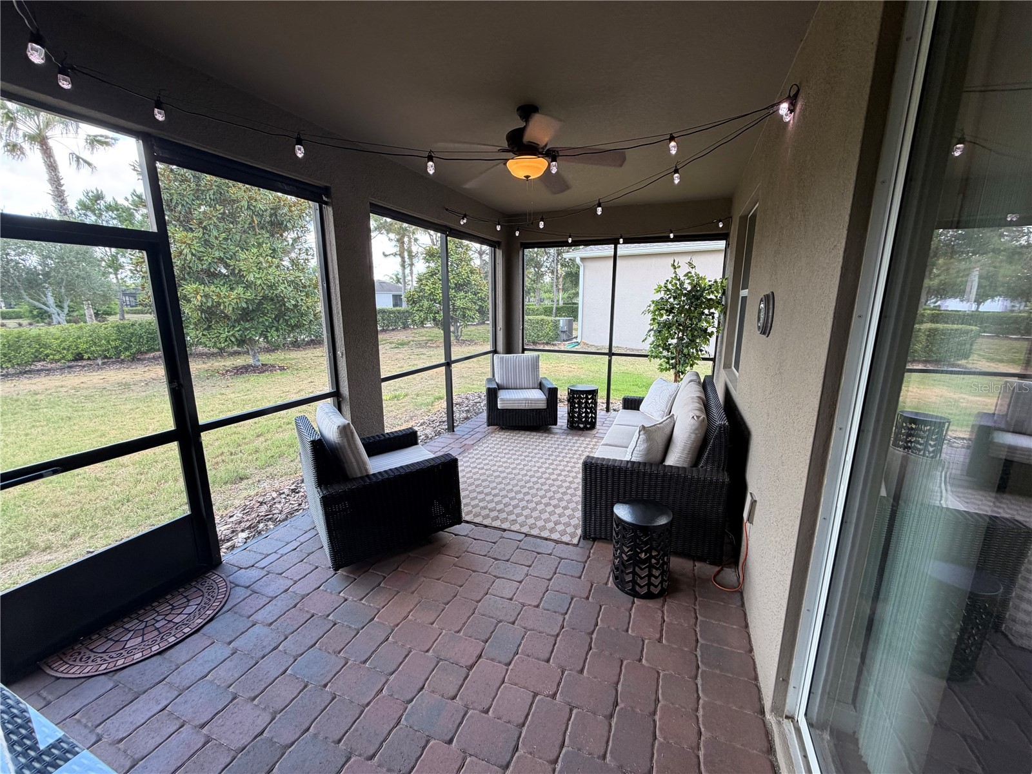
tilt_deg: -11.4
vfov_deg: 85.7
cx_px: 516
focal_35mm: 14
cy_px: 387
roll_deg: +0.1
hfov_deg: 102.1
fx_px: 417
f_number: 2.2
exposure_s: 1/121
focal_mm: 2.22
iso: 100
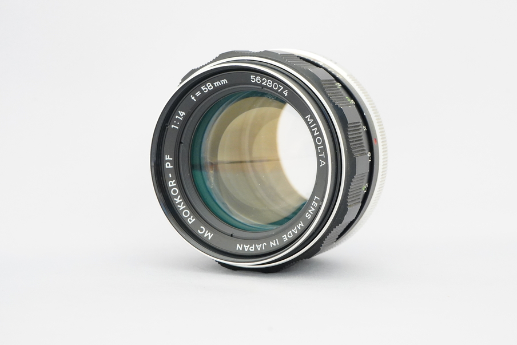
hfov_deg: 30.9
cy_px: 161
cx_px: 275
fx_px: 934
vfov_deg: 20.9
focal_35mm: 65
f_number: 11
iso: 6400
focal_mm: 49
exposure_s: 1/25
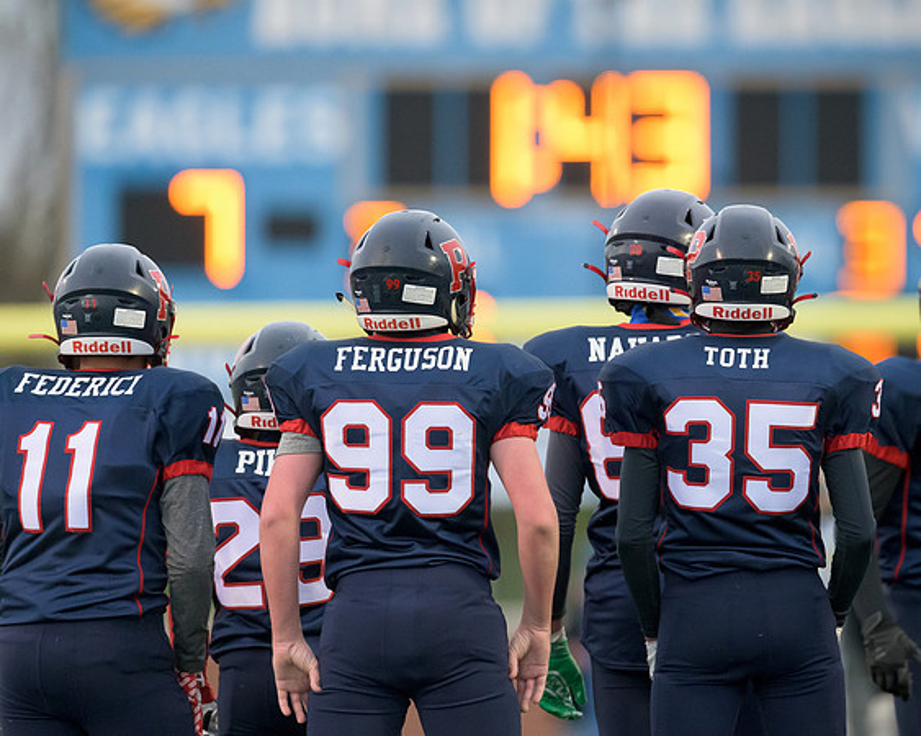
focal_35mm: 776
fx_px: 21139
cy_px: 303
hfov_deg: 2.5
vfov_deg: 2.0
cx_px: 689
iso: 6400
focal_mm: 500
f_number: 4
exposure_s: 1/1600
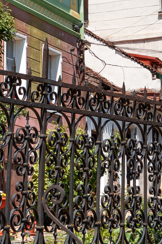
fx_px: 967
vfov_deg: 13.2
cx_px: 87
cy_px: -169
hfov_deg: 9.6
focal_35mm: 143
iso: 100
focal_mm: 24
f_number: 8
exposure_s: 1/400
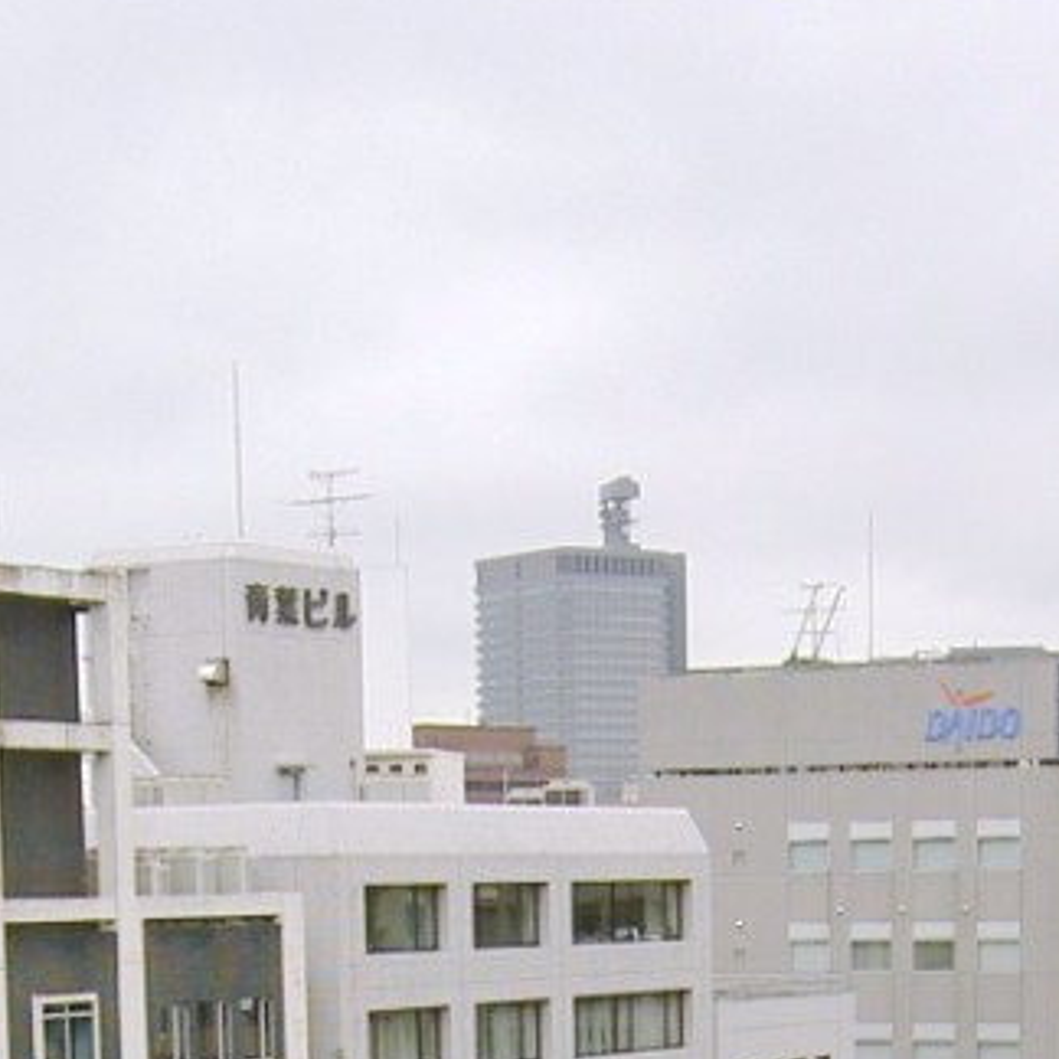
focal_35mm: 95
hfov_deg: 18.3
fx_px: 3288
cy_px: 1546
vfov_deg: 16.8
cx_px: 572
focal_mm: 5.6
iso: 50
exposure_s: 1/100
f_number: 4.7
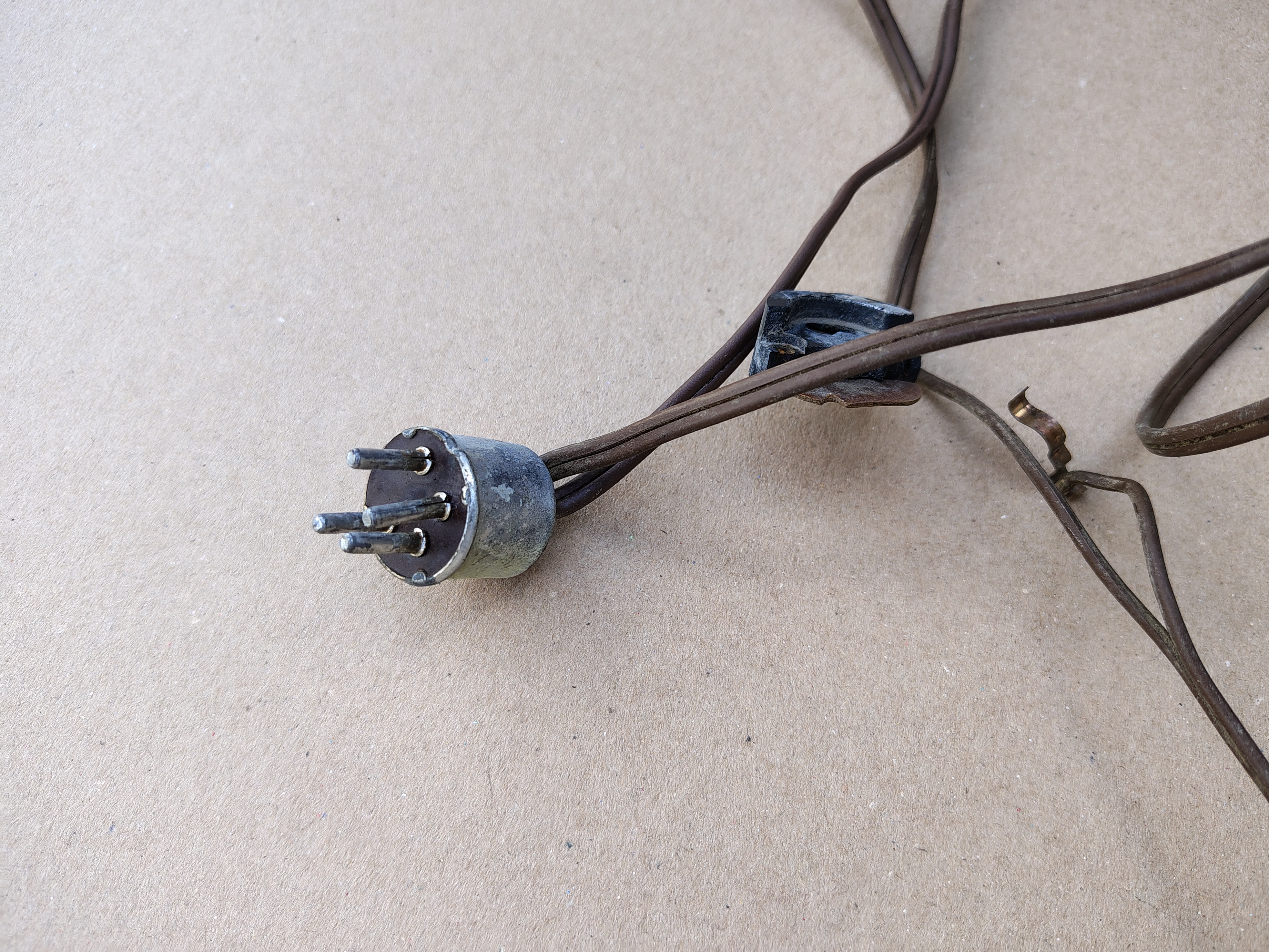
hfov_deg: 69.4
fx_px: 916
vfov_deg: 54.9
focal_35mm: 25
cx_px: 655
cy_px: 461
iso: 100
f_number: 1.8
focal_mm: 5.56
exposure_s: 1/324
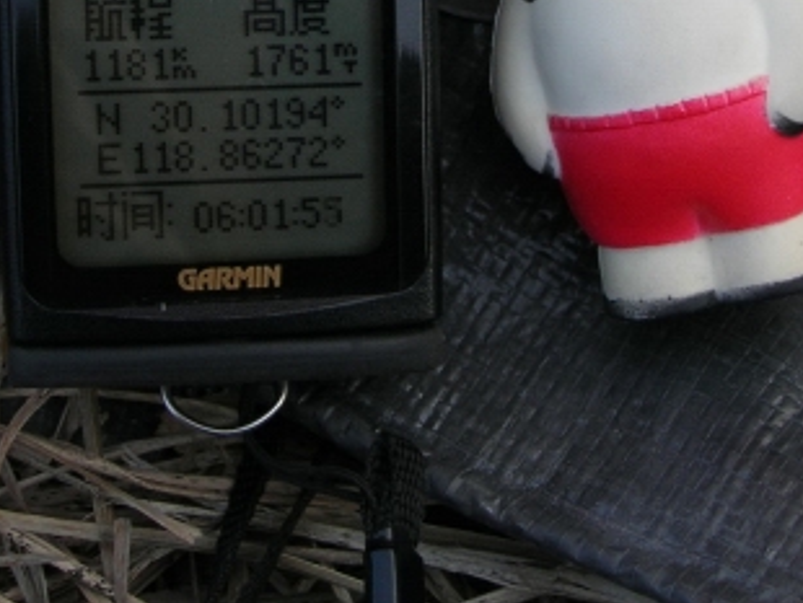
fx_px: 2275
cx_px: 619
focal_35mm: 98
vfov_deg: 14.6
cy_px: -142
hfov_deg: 19.8
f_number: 2.8
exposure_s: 1/121
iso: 64
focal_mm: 7.8
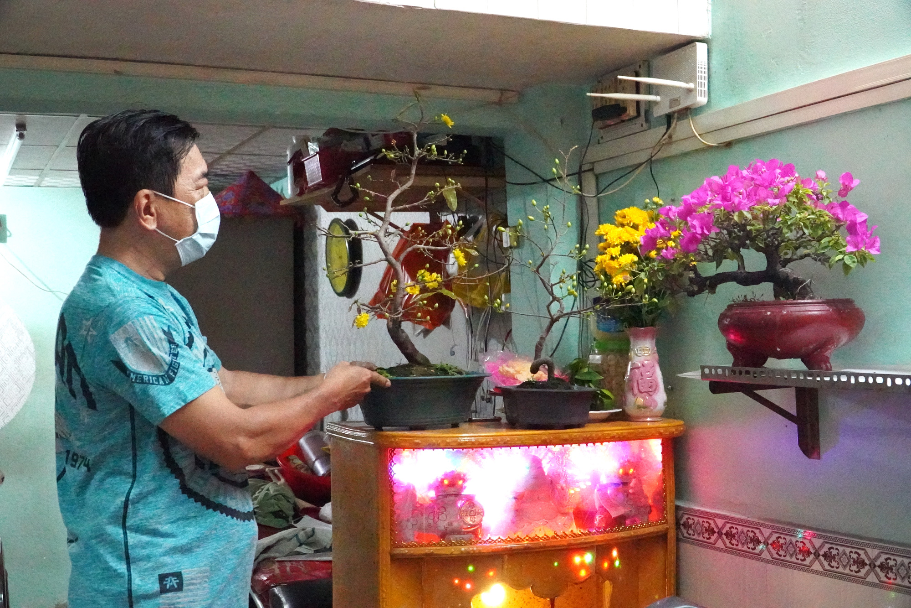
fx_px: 1063
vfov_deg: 31.9
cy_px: 304
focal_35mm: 42
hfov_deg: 46.4
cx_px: 456
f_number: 5.6
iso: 32000
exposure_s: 1/250
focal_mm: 28
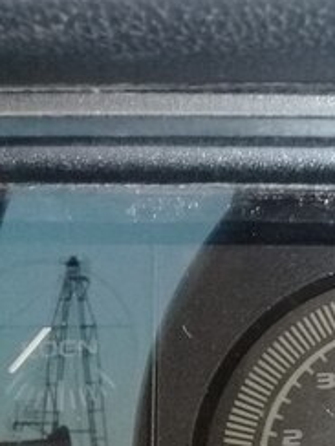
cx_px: 602
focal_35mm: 84
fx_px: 1084
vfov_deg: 22.6
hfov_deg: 15.2
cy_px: 412
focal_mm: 3.3
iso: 160
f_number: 2.2
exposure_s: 1/33
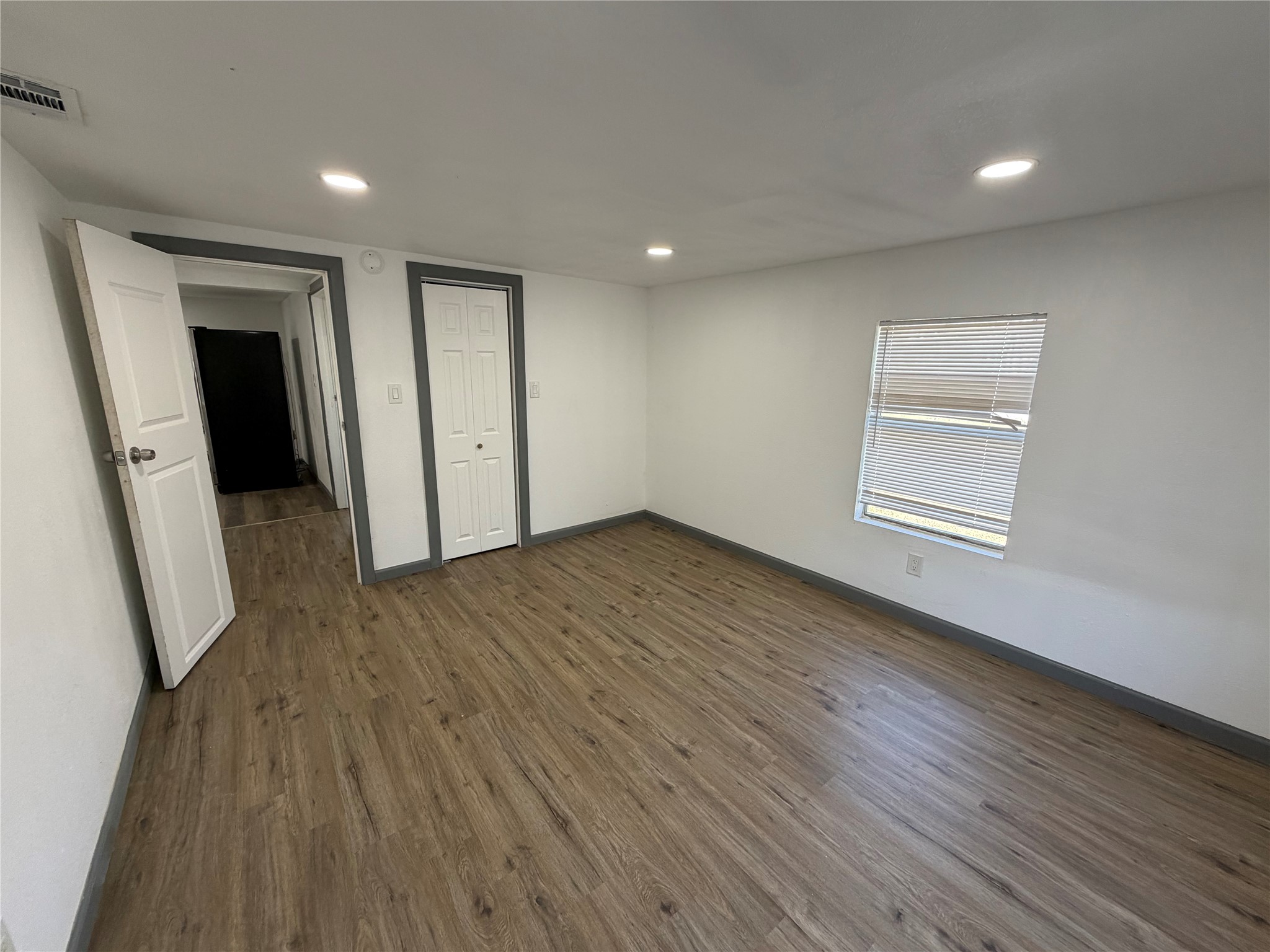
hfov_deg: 102.1
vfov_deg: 85.7
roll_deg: -0.6
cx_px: 635
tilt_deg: -13.2
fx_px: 514
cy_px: 476
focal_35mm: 14
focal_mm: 2.22
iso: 160
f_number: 2.2
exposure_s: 1/121
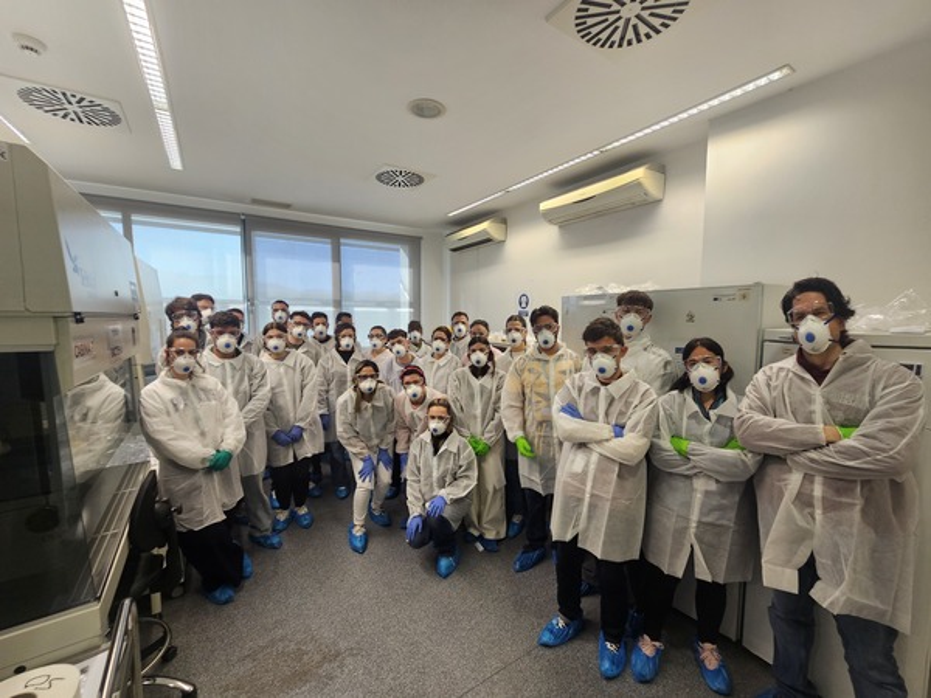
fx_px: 350
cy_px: 349
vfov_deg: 89.9
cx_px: 466
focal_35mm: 13
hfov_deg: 106.2
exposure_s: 1/50
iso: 125
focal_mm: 2.2
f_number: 2.2
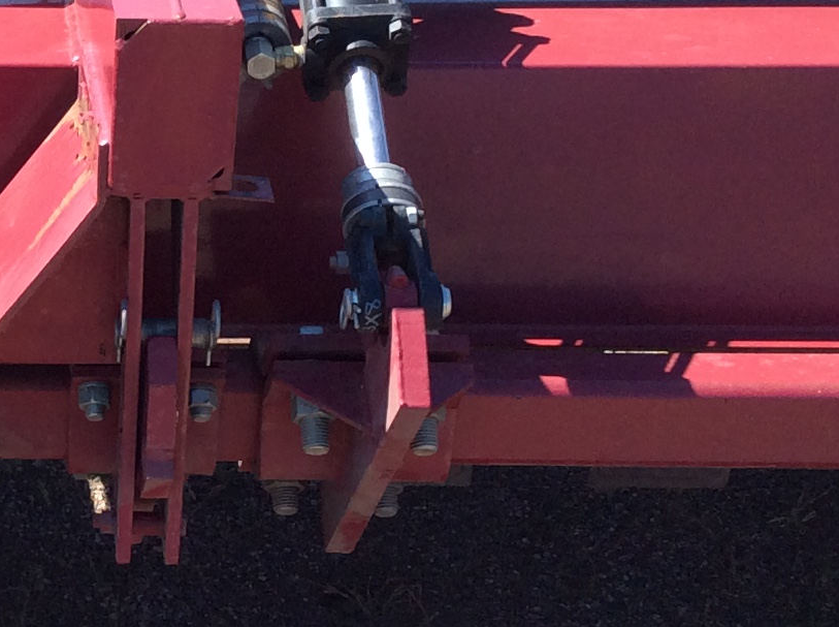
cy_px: 215
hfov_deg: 18.5
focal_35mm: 102
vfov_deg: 14.4
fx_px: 2468
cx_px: -118
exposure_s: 1/665
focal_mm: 3.3
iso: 32
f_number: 2.4
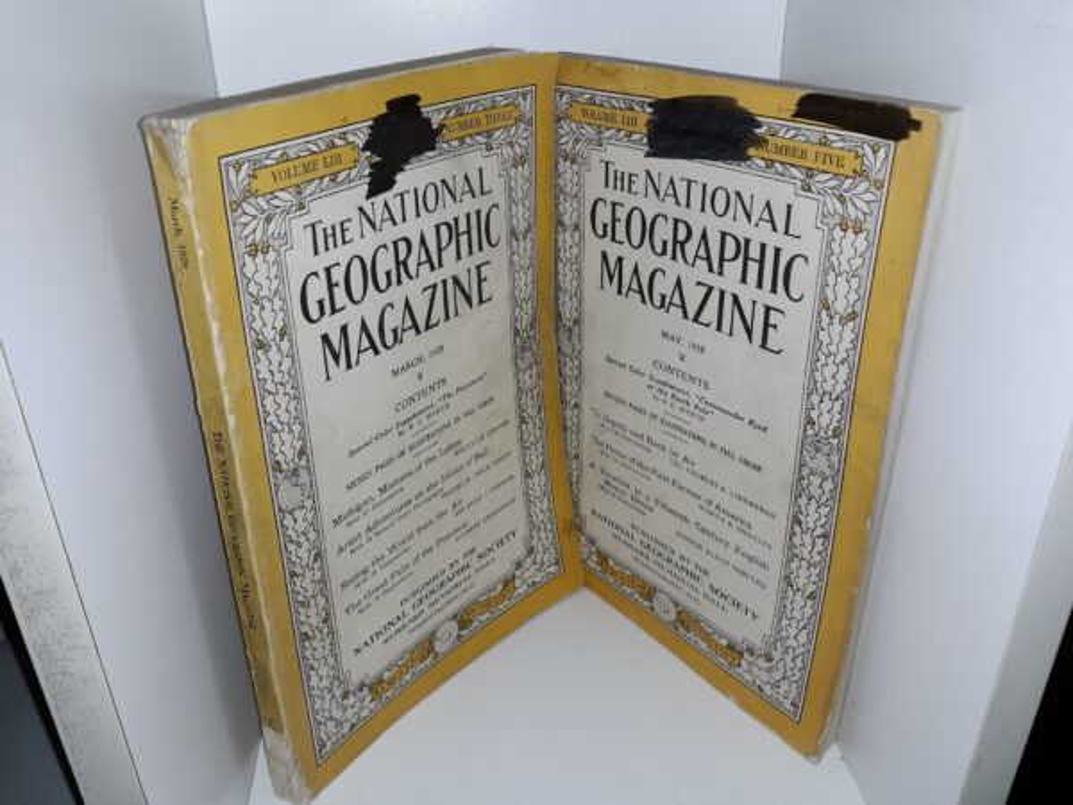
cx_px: 536
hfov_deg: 63.4
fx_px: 868
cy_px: 402
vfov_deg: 49.7
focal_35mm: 28
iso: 40
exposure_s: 1/120
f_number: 1.7
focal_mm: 3.7
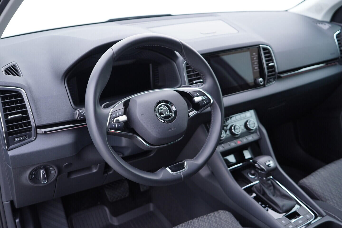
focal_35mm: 36
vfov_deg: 36.9
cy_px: 114
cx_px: 171
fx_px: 342
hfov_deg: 53.1
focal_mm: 24
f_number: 2.8
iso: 320
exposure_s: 1/40
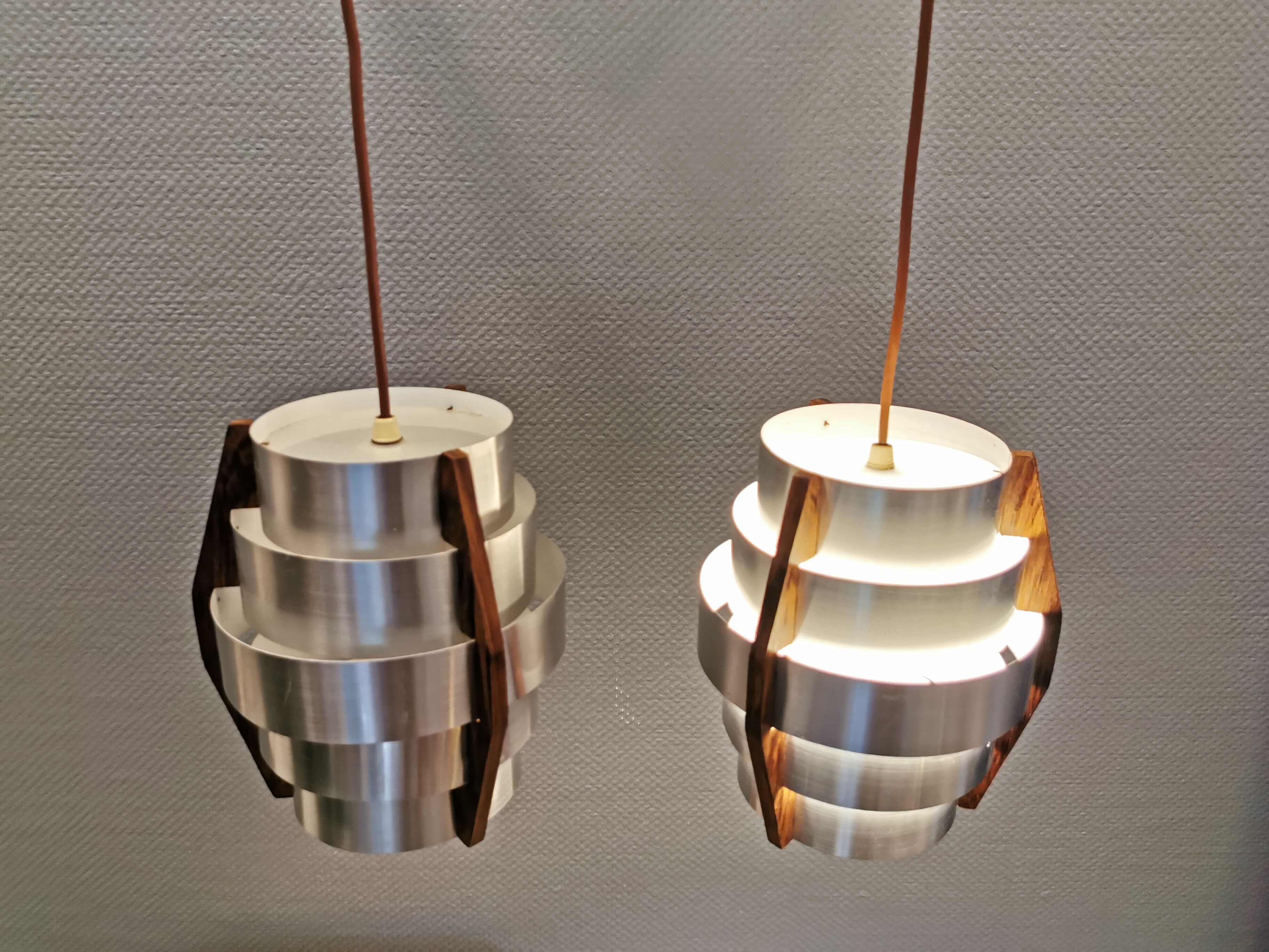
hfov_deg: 65.3
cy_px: 476
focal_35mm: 27
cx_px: 634
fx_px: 990
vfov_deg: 51.4
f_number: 1.6
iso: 125
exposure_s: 1/120
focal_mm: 5.56
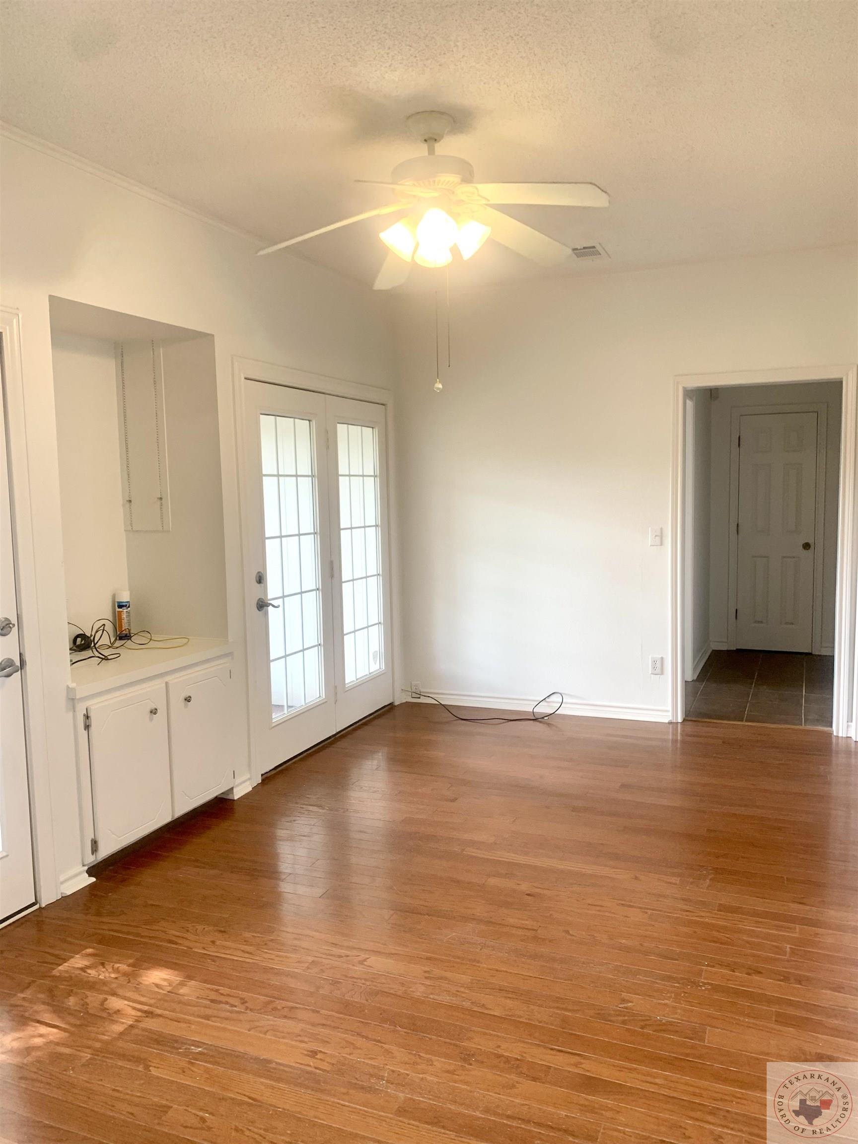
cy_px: 572
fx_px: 859
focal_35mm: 26
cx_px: 429
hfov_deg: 53.1
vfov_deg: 67.3
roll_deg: +0.5
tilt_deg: -5.3
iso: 64
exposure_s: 1/121
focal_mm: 4.25
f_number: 1.8
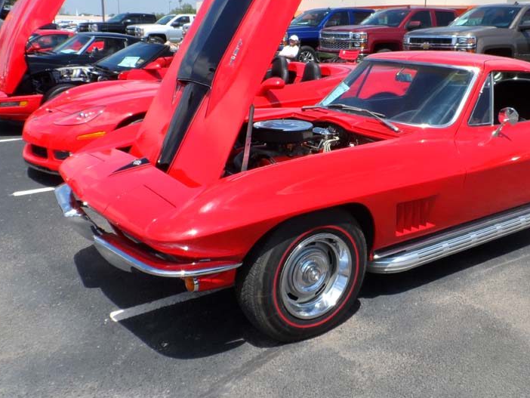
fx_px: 536
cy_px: 171
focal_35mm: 35
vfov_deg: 40.6
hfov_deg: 51.9
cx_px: 339
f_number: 4.5
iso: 80
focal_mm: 4
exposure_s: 1/500
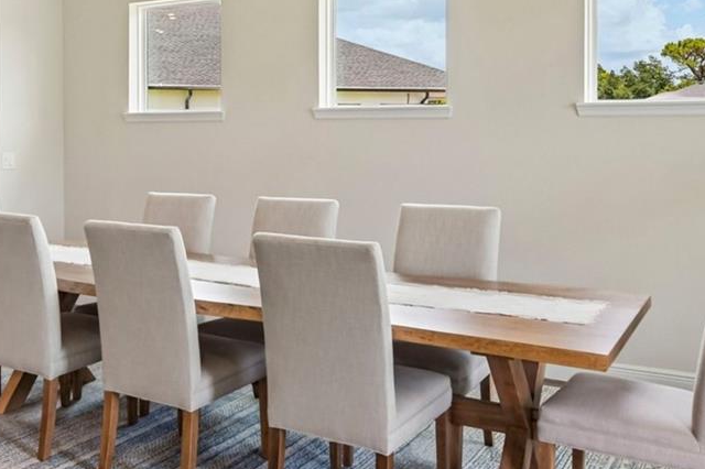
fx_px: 783
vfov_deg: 33.0
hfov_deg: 47.7
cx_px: 232
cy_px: 143
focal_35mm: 40
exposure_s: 1/30
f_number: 8
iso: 400
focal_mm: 16
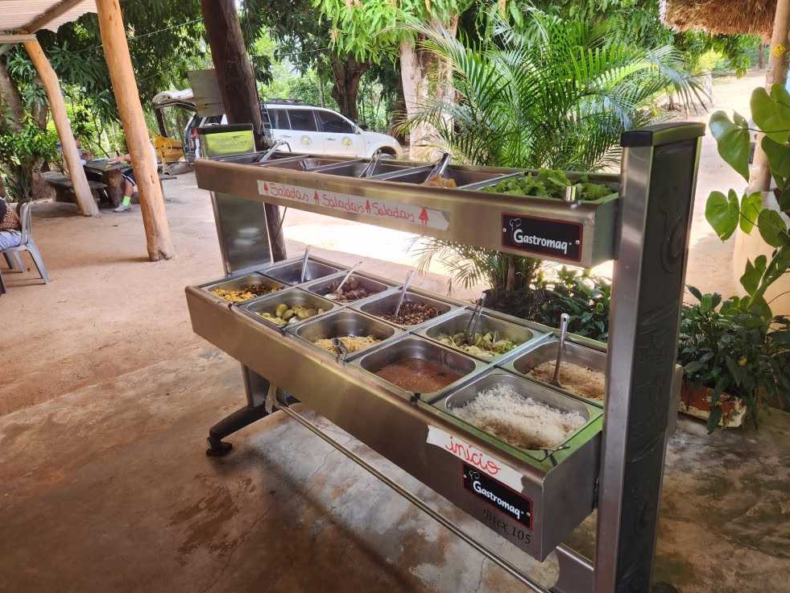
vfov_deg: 56.8
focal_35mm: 24
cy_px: 296
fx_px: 548
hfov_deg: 71.6
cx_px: 412
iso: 80
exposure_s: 1/180
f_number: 1.8
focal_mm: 5.4
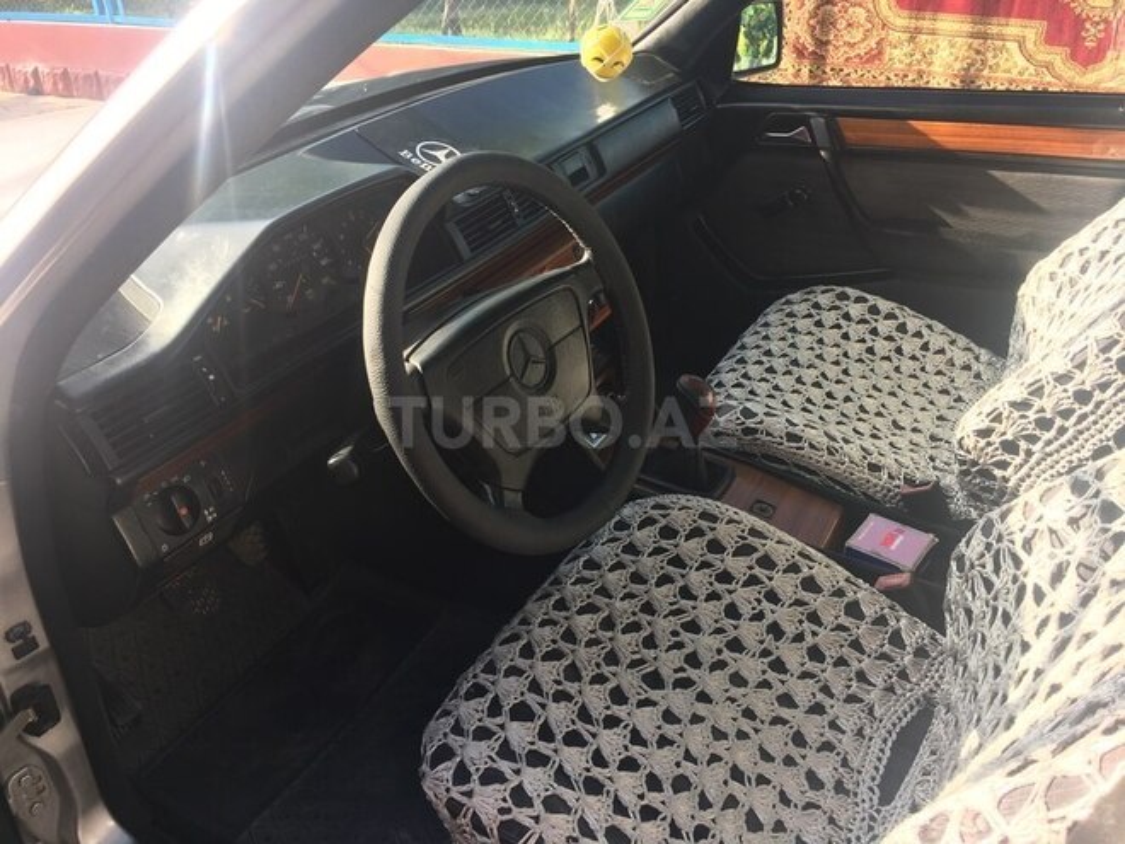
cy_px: 422
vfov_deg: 48.2
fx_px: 942
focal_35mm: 29
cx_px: 562
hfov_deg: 61.7
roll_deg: +4.1
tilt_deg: -30.8
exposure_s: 1/126
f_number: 2.2
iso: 25
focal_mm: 4.15
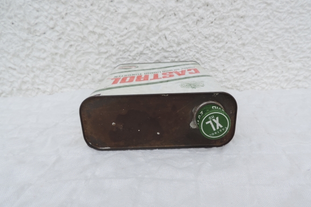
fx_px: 225
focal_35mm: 26
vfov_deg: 49.4
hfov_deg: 69.4
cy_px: 120
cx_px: 157
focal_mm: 4.3
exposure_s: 1/250
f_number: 3
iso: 80
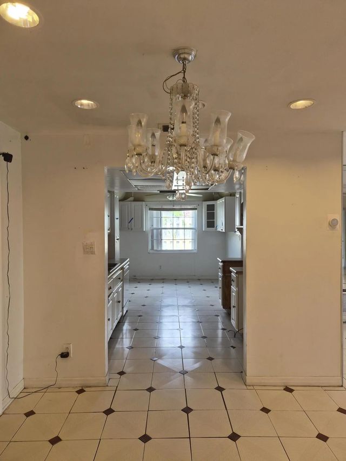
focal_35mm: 23
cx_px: 173
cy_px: 230
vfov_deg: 73.9
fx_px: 306
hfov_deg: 58.9
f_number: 1.8
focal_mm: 5.4
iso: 50
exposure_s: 1/120
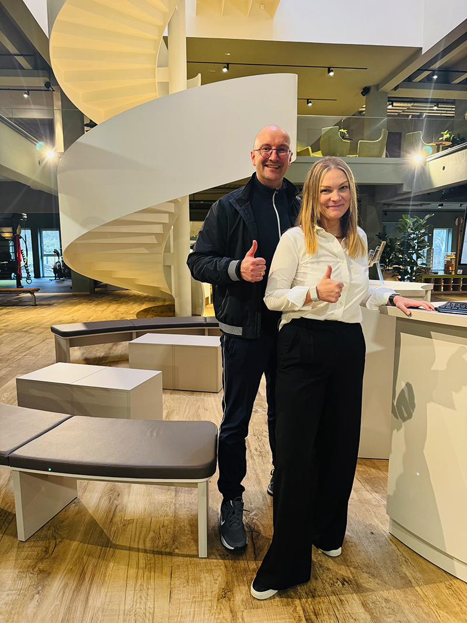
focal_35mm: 24
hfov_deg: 56.8
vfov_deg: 71.6
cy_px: 312
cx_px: 234
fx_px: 432
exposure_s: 1/50
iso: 250
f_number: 1.78
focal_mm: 6.76
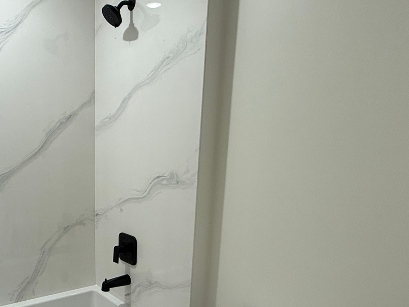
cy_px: 221
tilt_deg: -12.1
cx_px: 94
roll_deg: +0.3
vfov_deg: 43.1
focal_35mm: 32
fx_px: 378
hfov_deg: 53.8
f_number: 2.2
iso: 160
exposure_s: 1/120
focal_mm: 2.22
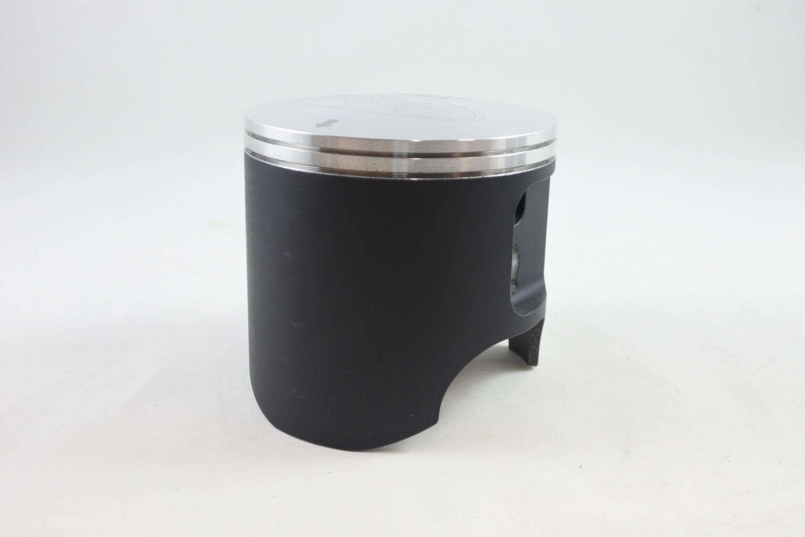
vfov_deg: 36.9
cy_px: 268
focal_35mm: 36
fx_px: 805
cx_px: 402
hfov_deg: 53.1
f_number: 4
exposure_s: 1/125
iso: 560
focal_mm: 13.7
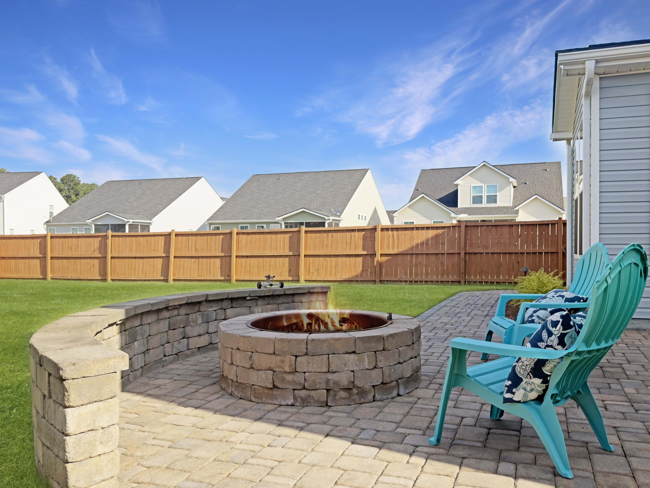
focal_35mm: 29
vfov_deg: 48.2
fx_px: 545
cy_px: 244
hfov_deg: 61.7
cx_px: 325
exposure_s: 1/3200
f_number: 1.8
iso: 64
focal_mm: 6.76
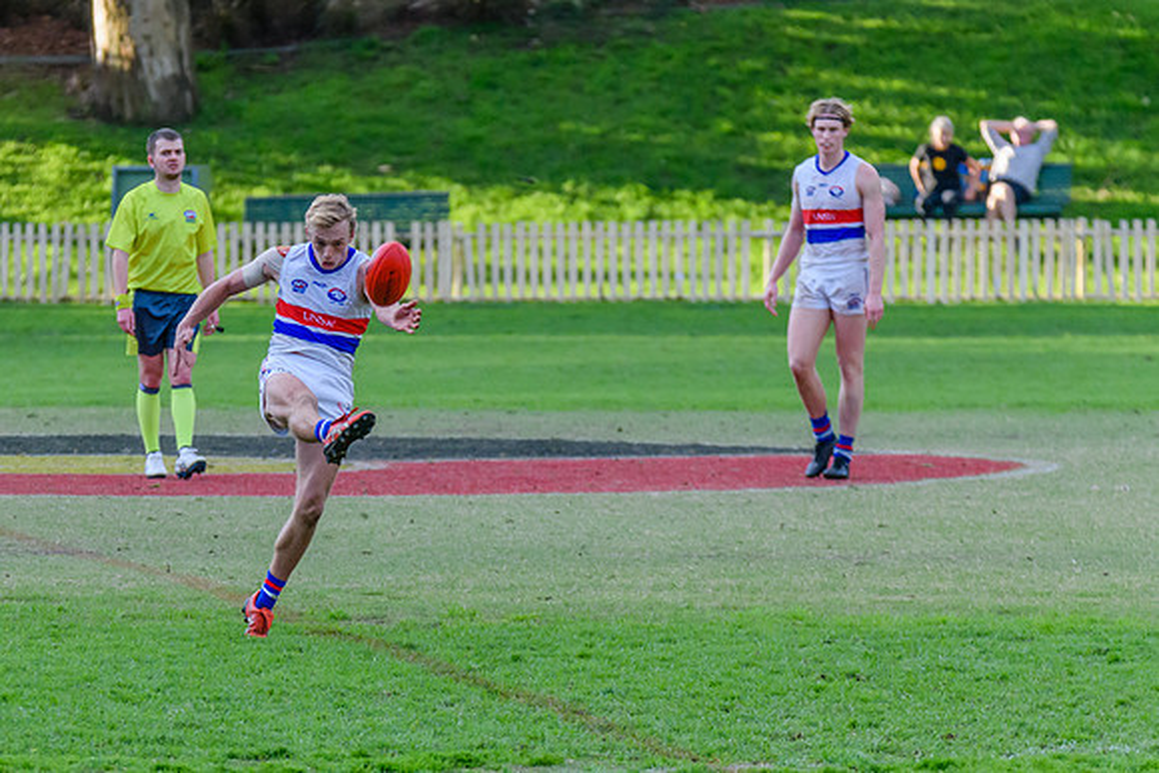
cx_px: 402
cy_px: 461
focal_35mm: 473
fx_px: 15221
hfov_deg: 4.4
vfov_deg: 2.9
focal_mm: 280
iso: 2500
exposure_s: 1/1600
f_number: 5.6
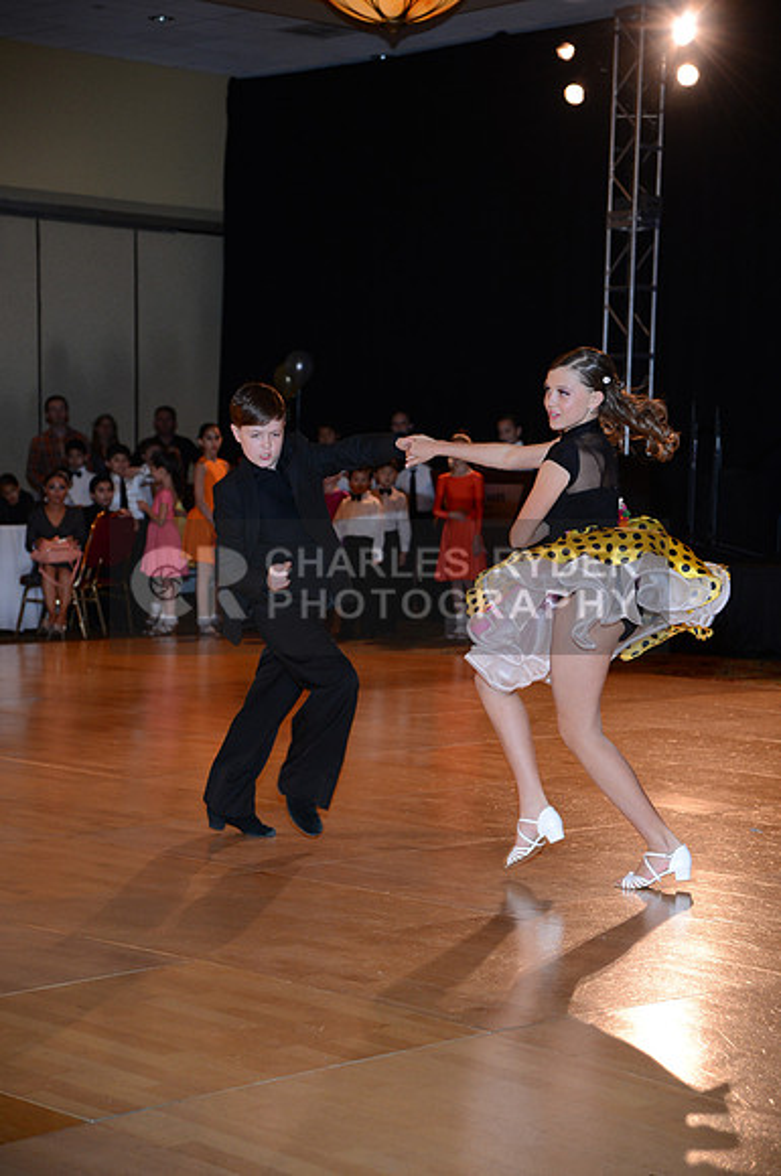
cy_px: 588
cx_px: 390
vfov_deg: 27.0
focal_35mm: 75
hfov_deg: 18.1
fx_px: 2448
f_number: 4.5
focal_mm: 75
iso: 2000
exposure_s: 1/200
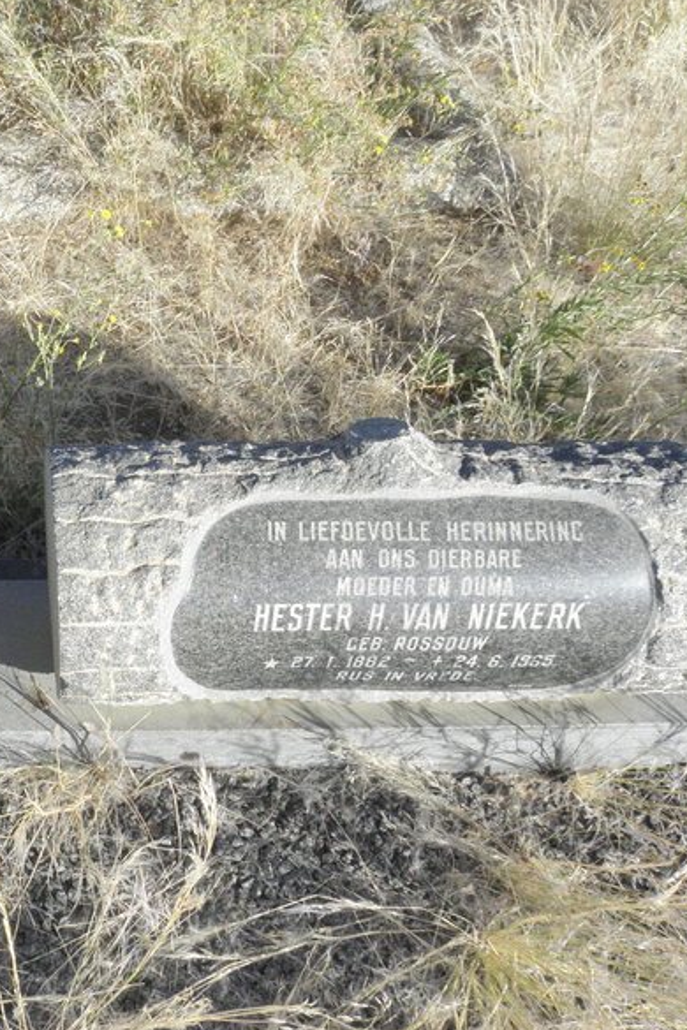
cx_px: 4
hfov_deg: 33.0
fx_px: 1059
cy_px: 523
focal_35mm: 37
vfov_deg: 51.9
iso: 200
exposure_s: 1/500
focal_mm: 4.6
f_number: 6.3
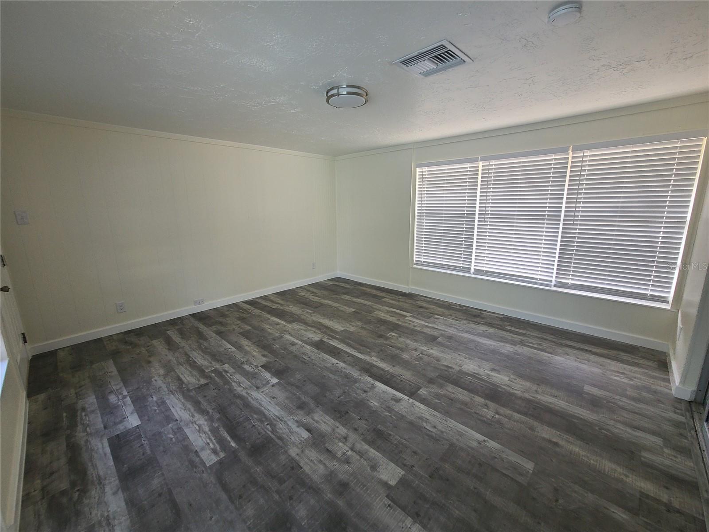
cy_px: 266
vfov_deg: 89.9
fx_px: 266
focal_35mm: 13
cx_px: 354
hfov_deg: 106.2
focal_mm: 2.2
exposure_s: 1/60
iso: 200
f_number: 2.2
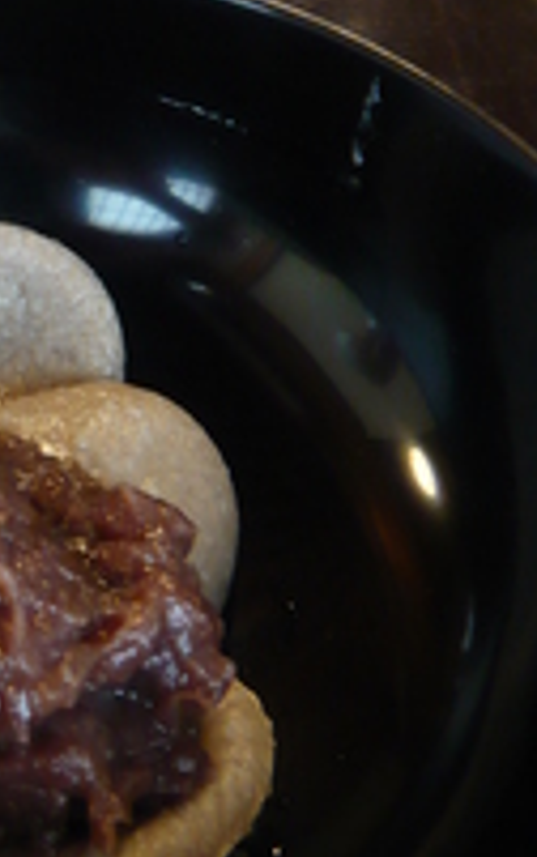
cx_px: -17
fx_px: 1379
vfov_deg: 34.5
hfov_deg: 21.2
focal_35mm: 59
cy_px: 435
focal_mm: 4.6
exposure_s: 1/8
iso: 200
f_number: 2.8
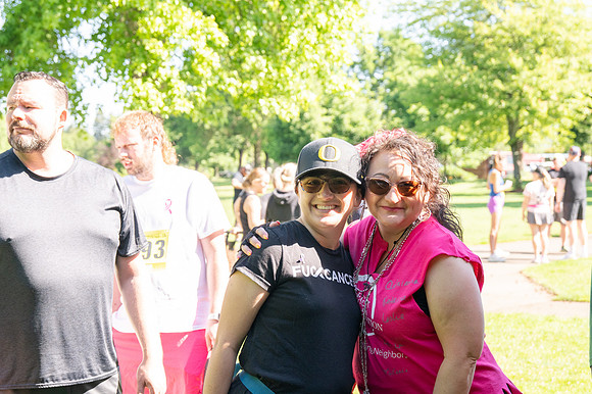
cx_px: 296
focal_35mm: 72
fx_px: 1183
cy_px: 197
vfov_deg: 18.9
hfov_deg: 28.1
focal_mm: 48
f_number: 4
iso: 320
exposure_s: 1/400
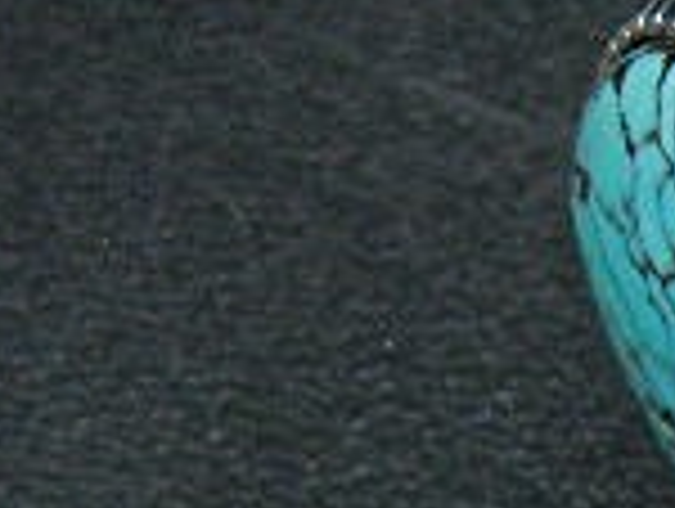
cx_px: 1094
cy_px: 382
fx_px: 4902
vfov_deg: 5.9
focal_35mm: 251
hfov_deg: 7.7
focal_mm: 10.6
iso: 800
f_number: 8
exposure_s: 1/30
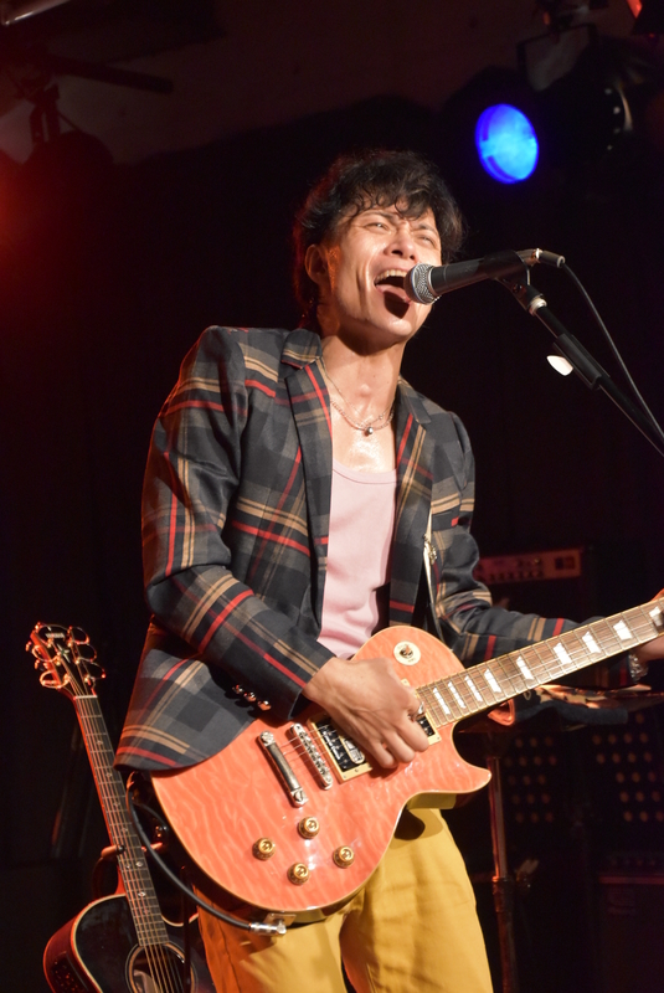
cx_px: 332
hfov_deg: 13.1
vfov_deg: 19.4
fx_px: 2899
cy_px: 496
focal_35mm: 105
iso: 3600
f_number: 5.3
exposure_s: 1/60
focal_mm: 70
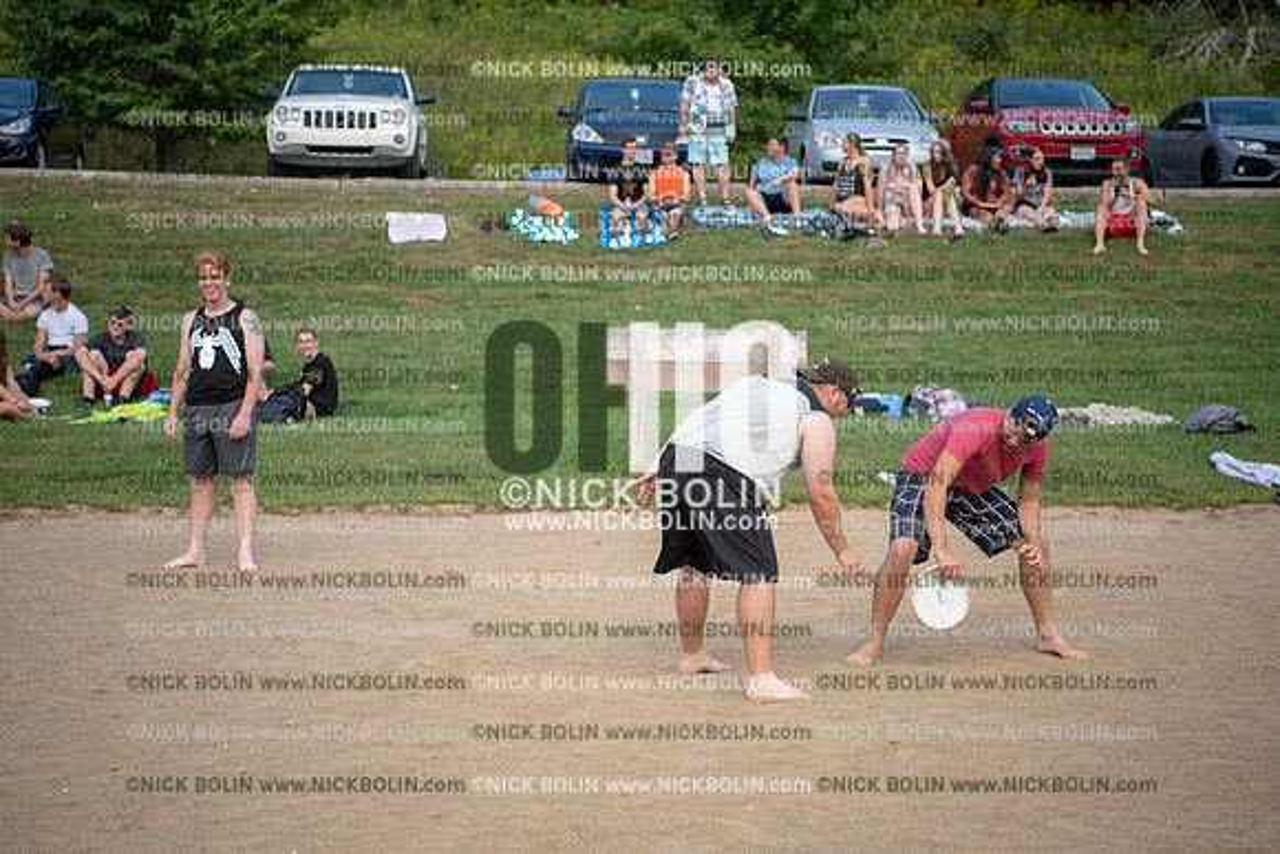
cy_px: 427
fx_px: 2489
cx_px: 640
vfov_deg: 19.5
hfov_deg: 28.8
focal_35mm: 70
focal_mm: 70
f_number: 3.2
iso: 160
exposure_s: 1/320
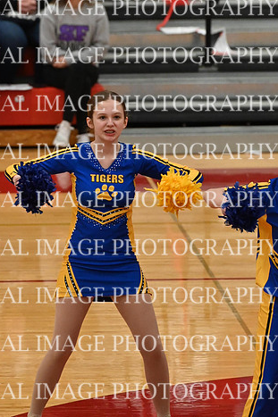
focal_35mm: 363
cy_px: 223
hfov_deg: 3.8
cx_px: 106
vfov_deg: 5.7
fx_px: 4208
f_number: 4
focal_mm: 195
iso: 6400
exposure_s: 1/400
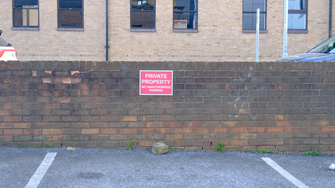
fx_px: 426
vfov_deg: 24.9
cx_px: 169
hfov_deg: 42.9
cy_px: 98
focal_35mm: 48
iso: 4000
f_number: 5.6
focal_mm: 30.2
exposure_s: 1/300
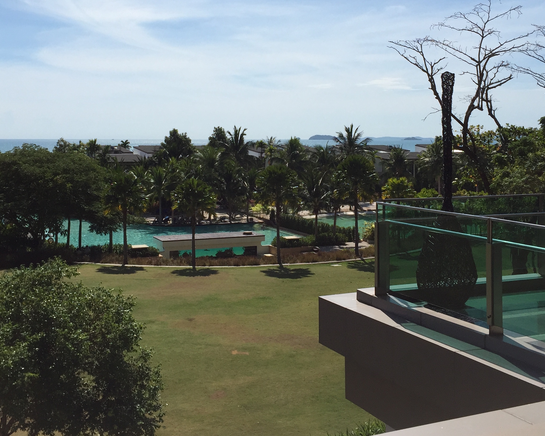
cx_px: 275
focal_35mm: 45
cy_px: 148
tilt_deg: +0.3
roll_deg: -0.7
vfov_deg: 33.2
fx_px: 726
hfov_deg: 41.1
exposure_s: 1/4950
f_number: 2.2
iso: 32
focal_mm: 4.15
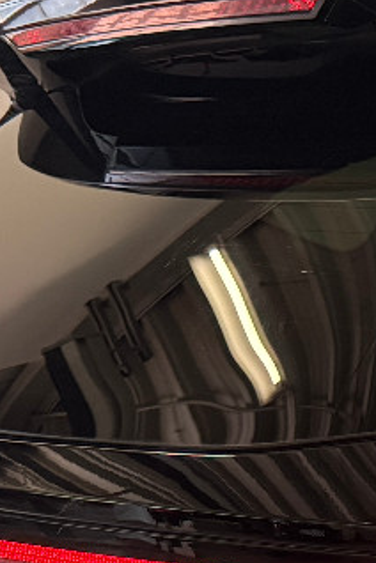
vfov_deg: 16.8
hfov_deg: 10.7
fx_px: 1770
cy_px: 775
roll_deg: -0.1
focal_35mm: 113
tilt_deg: -16.4
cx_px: 835
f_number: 1.78
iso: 320
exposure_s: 1/100
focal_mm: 6.76
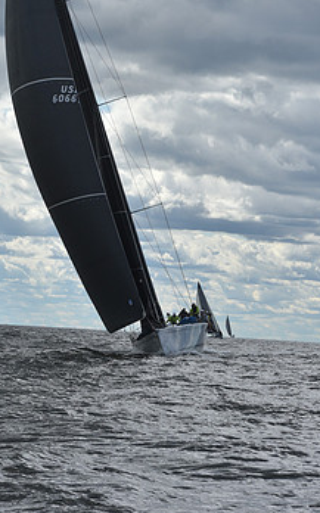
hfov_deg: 7.7
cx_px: 92
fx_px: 2376
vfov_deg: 12.3
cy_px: 94
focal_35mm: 170
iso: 250
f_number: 10
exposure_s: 1/1000
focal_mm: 100
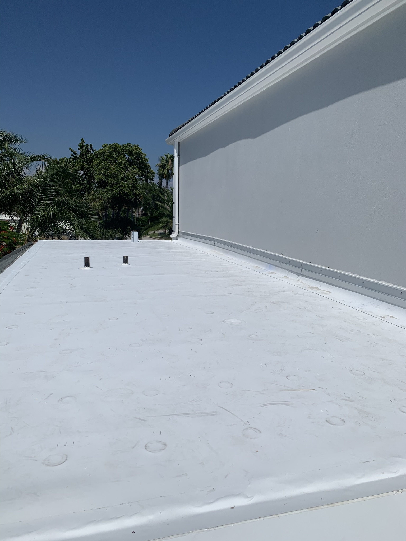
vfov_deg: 67.3
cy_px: 270
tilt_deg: -3.9
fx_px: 407
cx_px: 203
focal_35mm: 26
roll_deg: -0.8
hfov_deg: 53.1
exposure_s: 1/11765
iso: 25
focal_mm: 4.25
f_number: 1.8
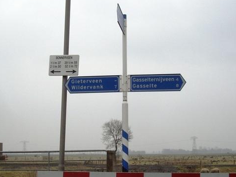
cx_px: 133
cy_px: 111
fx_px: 348
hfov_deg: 37.4
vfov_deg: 28.5
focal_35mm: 51
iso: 100
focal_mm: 7.9
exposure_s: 1/125
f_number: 2.8
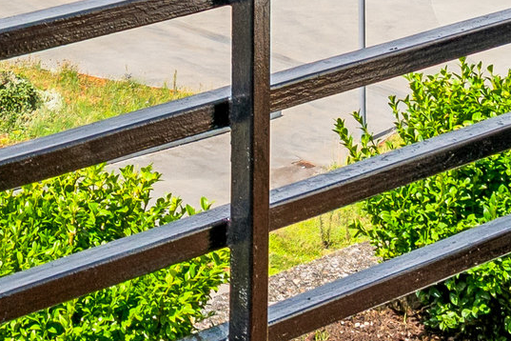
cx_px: -200
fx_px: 1774
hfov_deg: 15.4
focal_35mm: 125
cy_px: -445
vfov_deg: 9.8
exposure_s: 1/500
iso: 100
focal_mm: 14.9
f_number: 6.3
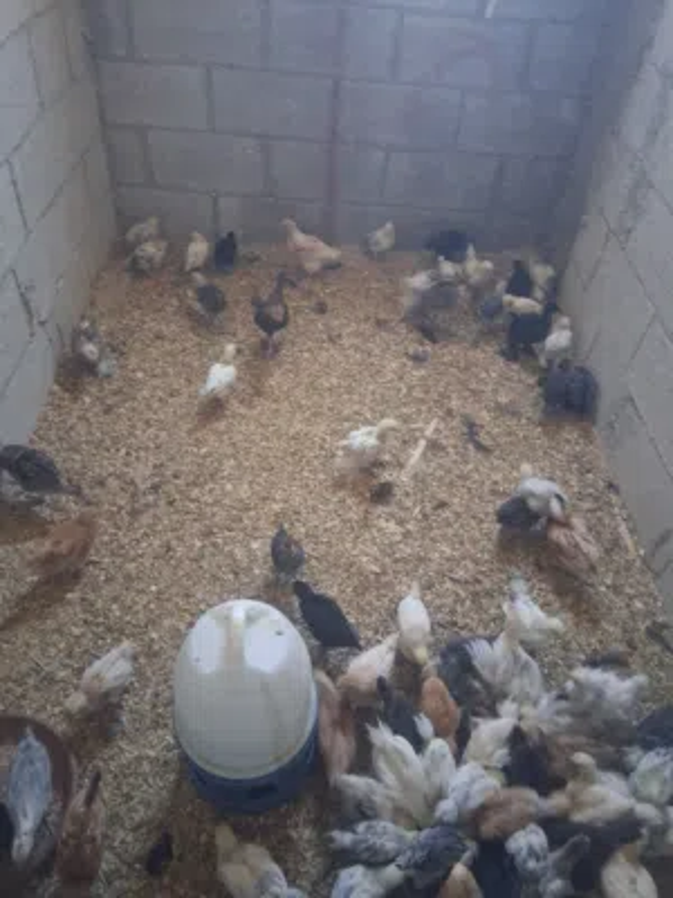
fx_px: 674
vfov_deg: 67.3
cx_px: 336
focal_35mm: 26
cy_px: 449
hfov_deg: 53.1
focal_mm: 3.98
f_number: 1.8
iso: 400
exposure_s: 1/33
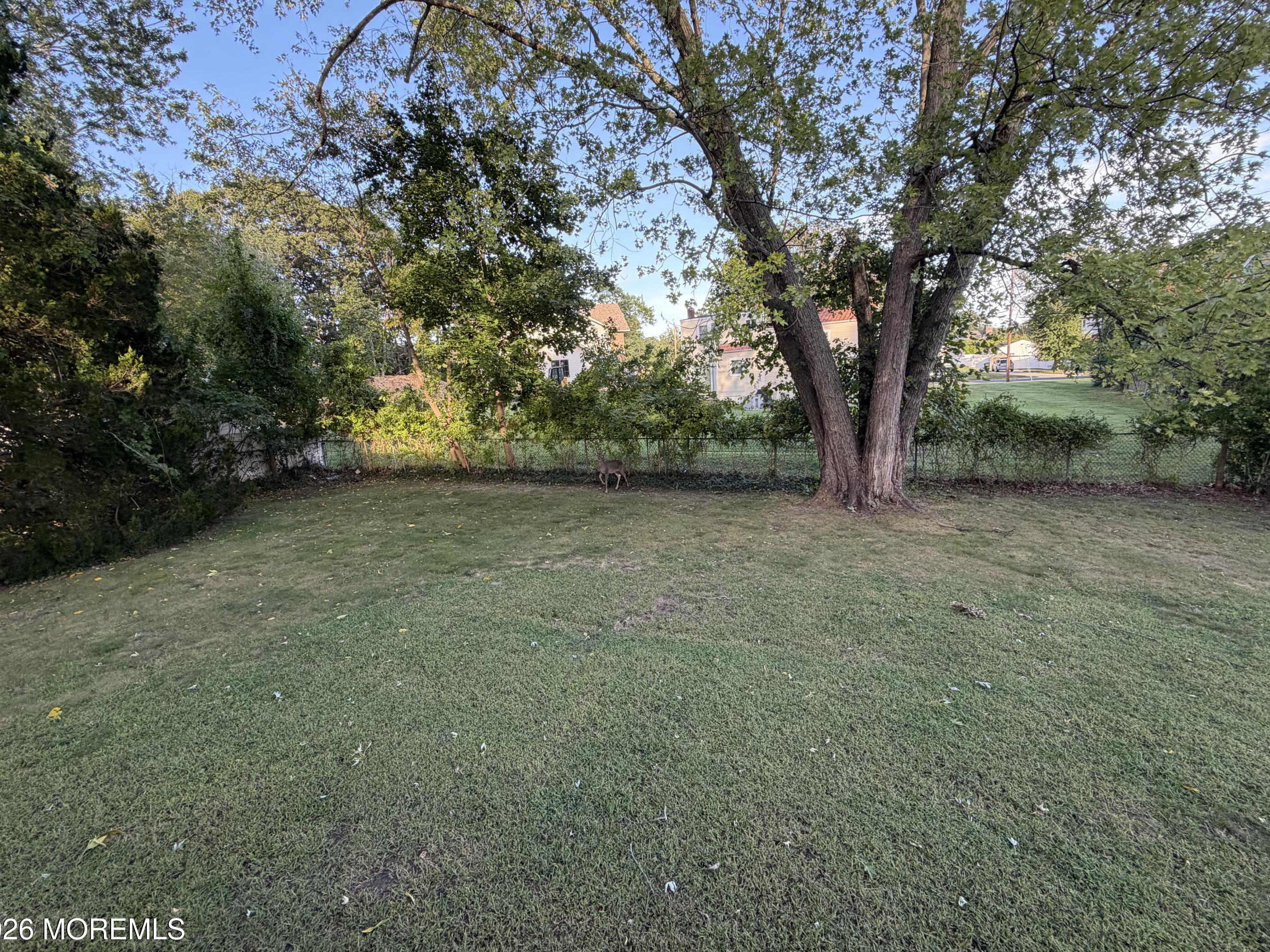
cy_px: 466
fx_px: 550
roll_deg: +4.2
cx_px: 627
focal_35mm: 15
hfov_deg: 98.2
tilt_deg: -9.8
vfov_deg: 81.7
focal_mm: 2.22
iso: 80
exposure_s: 1/121
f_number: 2.2
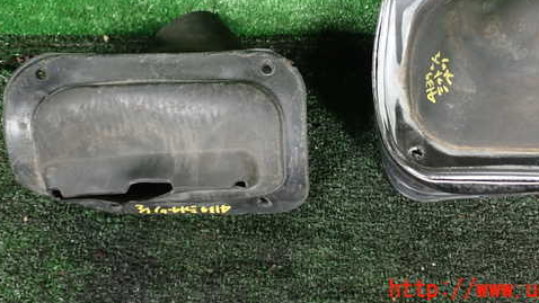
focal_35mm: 41
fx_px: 586
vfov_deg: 28.3
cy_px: 51
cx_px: 306
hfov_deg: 49.3
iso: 200
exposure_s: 1/50
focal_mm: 5.4
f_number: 2.3
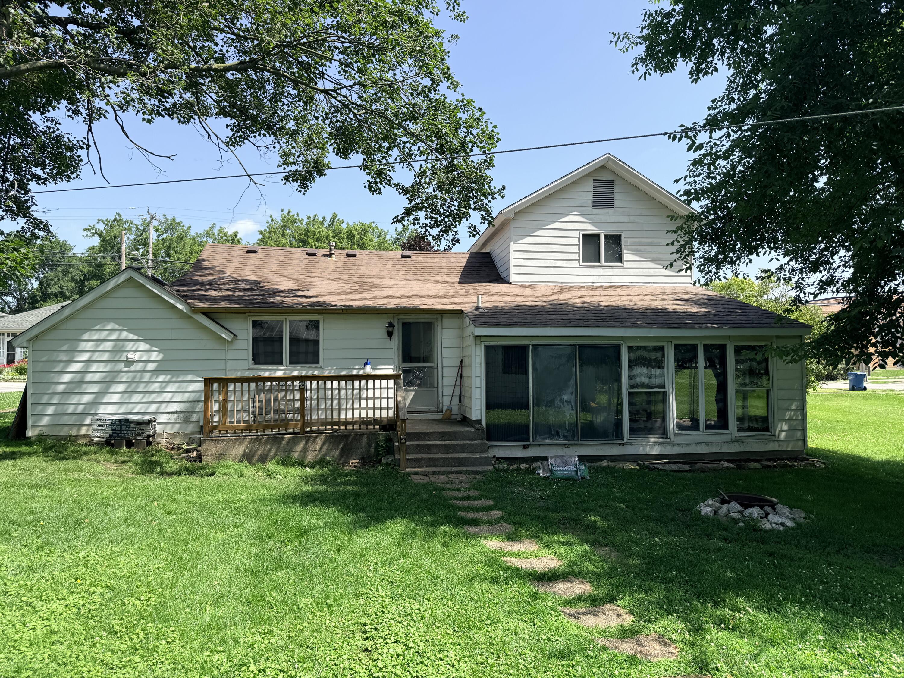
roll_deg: +0.4
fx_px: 627
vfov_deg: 56.8
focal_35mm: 24
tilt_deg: +3.2
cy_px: 339
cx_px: 452
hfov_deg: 71.6
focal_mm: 6.76
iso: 80
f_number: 1.78
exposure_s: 1/2169
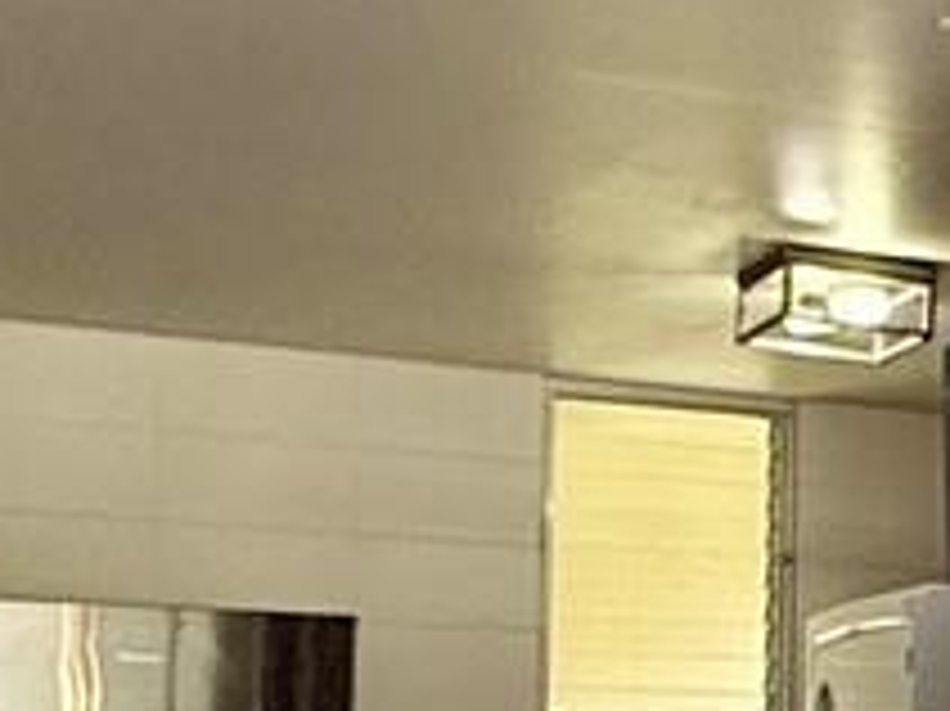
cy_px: 664
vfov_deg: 13.8
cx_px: 1943
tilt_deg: +7.1
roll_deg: -1.1
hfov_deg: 14.9
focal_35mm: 106
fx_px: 2907
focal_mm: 2.22
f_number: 2.2
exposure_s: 1/120
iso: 125
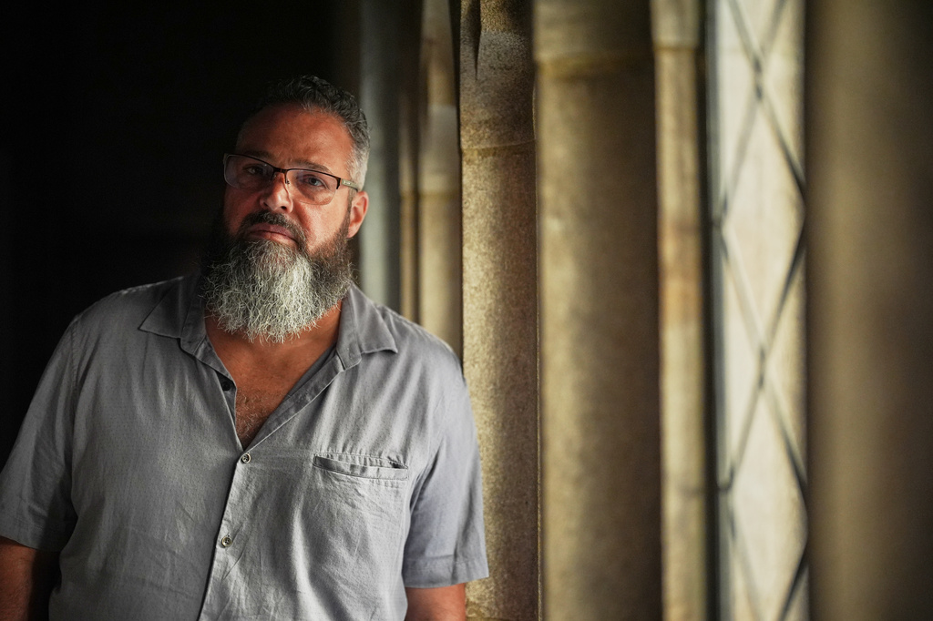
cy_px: 310
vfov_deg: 27.0
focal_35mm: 50
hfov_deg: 39.6
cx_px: 466
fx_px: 1295
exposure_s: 1/200
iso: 2000
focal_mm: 50
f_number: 1.2
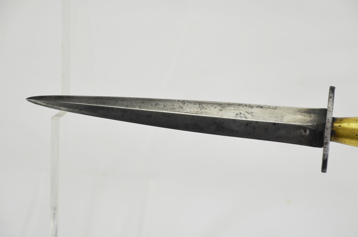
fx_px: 1116
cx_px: 179
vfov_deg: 12.1
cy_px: 118
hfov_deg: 18.2
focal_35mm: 112
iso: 400
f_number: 5.3
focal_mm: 75
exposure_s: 1/250
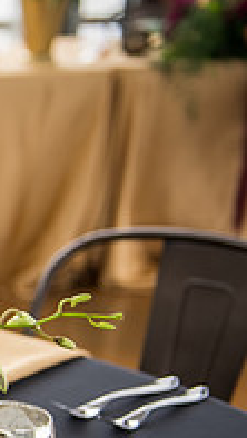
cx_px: -354
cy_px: 319
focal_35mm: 111
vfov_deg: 19.2
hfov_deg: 9.6
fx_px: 1291
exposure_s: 1/200
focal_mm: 36
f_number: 2.8
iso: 200
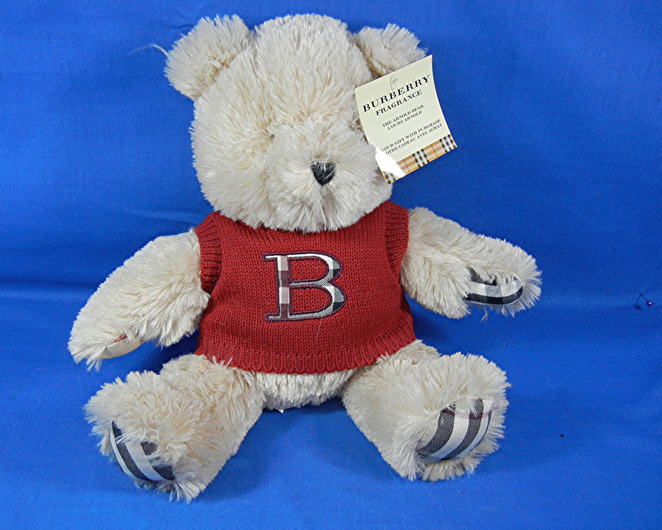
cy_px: 265
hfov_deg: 44.8
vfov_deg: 36.5
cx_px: 311
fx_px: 803
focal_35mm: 41
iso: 238
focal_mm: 7.1
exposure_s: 1/30
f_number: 3.7
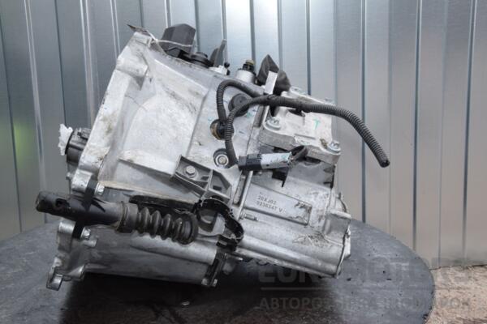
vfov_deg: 22.6
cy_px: 162
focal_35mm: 60
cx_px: 244
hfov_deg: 33.4
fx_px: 812
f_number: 18
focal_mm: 40
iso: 800
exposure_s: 1/200
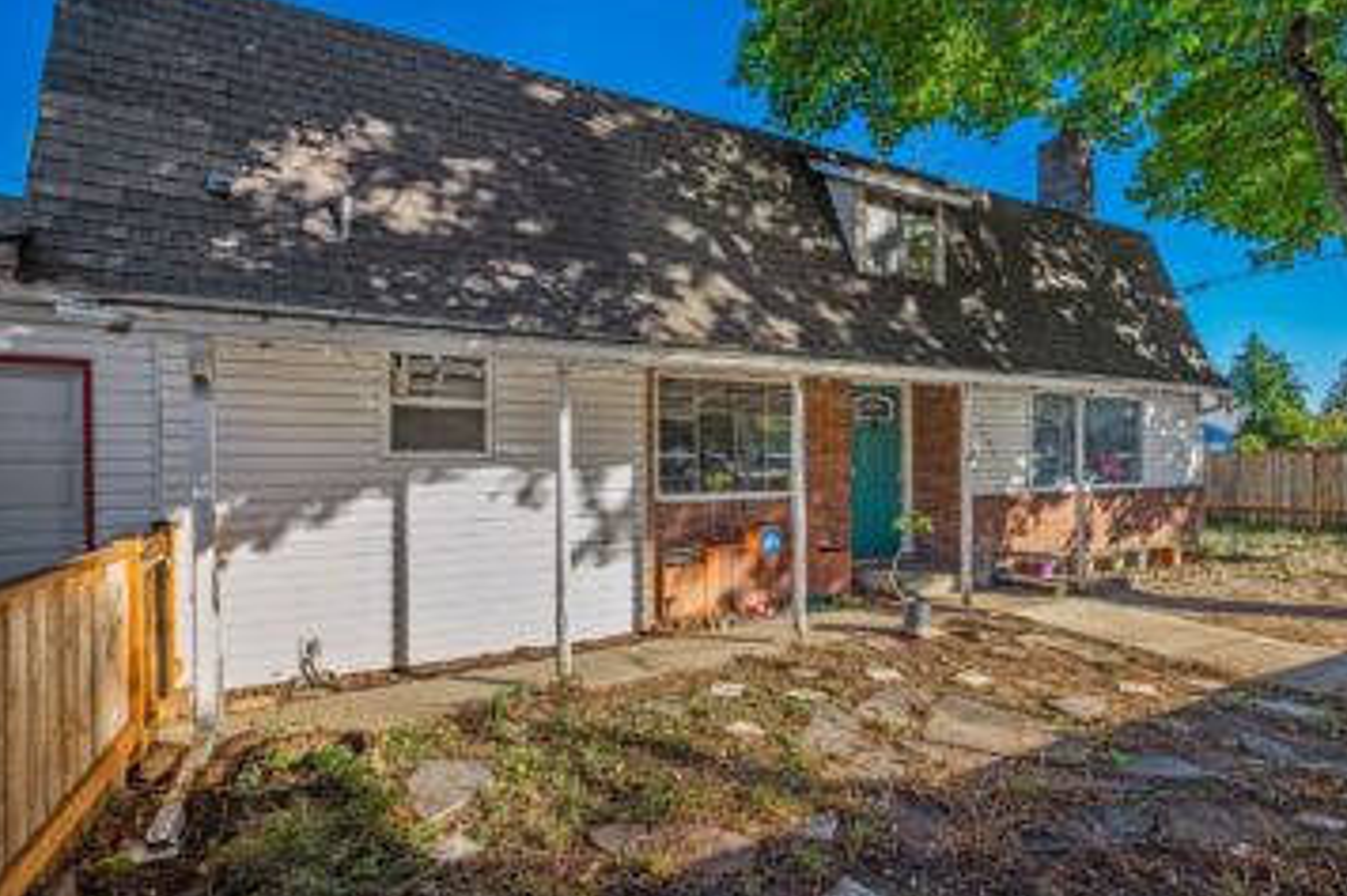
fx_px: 673
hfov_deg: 89.9
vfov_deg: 67.3
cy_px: 463
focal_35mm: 18
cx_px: 719
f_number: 7.1
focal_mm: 16
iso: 125
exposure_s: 1/80
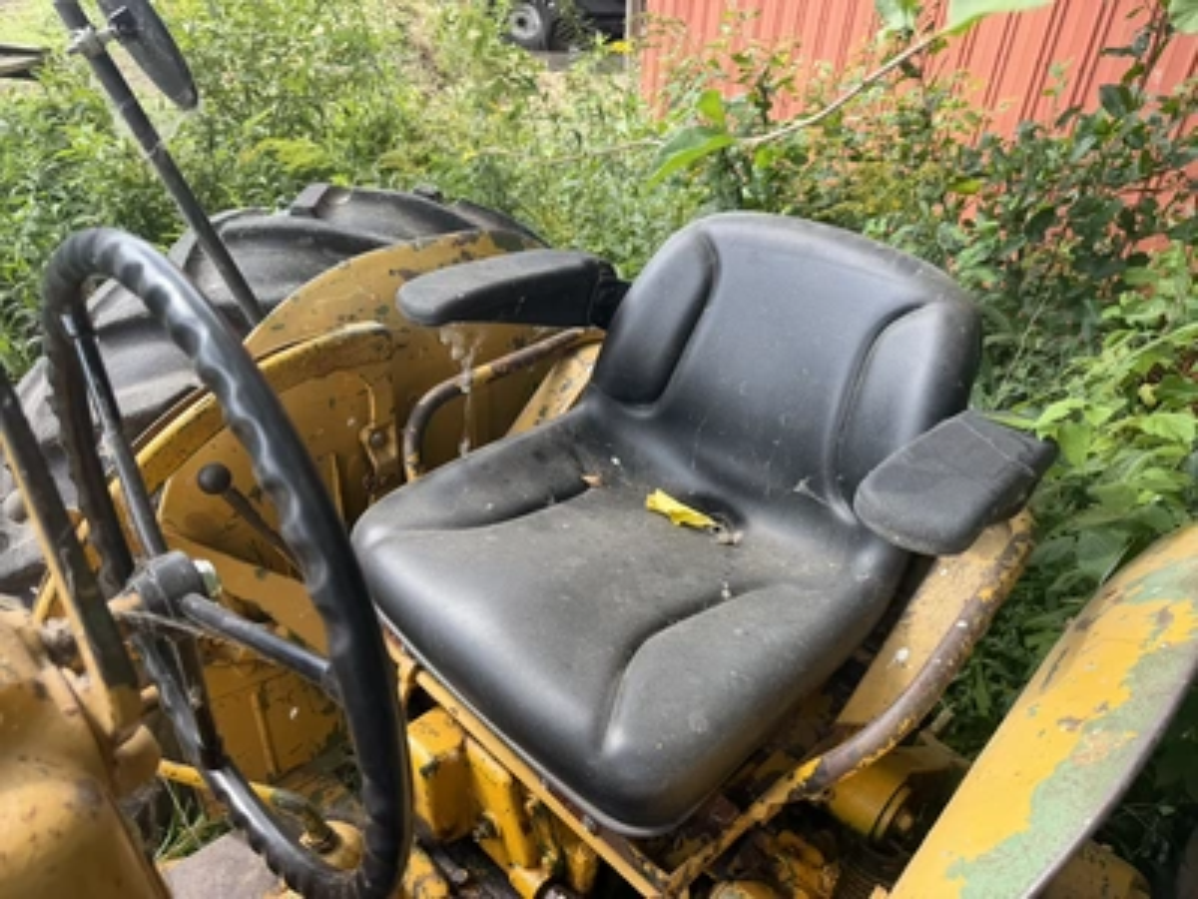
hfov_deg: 71.6
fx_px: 831
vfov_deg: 56.8
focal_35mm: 24
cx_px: 599
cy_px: 450
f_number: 1.78
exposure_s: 1/393
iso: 80
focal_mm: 6.76
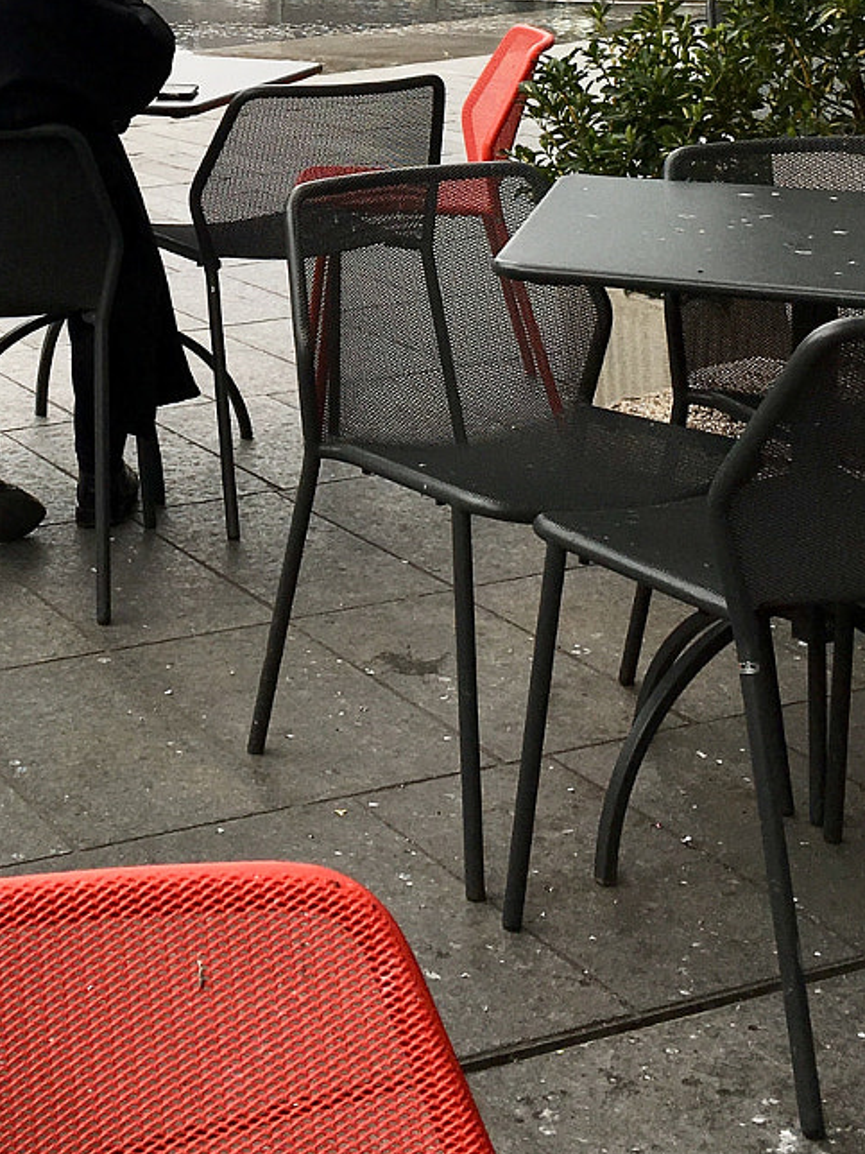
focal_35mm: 72
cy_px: 32
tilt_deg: -5.0
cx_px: 95
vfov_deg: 25.8
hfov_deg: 20.1
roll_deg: +1.1
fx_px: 2399
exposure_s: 1/322
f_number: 2.2
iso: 25
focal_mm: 4.15
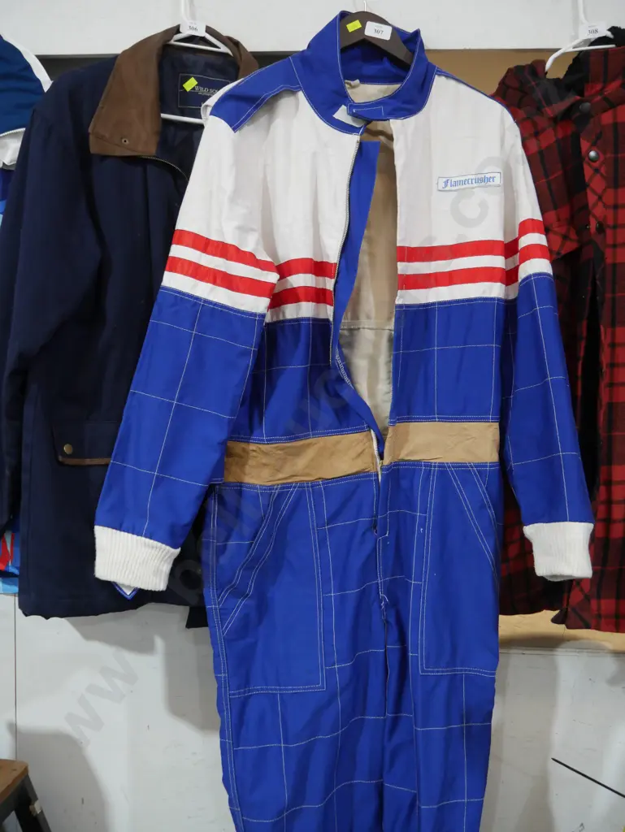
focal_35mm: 30
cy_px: 416
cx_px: 312
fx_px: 722
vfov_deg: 59.9
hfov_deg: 46.8
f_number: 3.6
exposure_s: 1/60
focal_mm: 15
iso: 1250
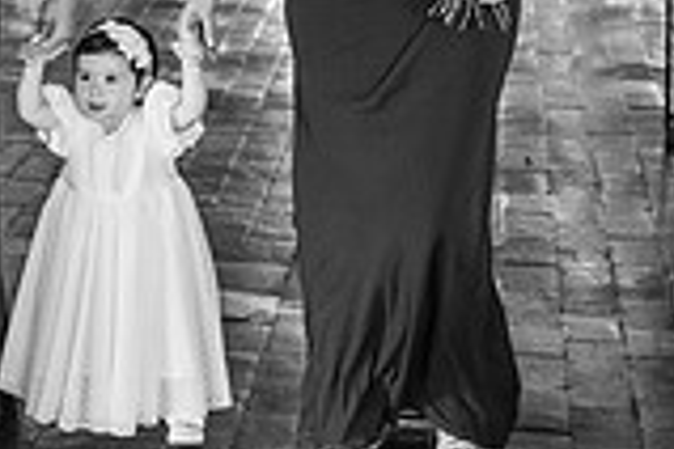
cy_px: 25
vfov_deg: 10.6
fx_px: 2396
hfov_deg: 15.1
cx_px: -271
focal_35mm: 128
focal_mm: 35
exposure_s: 1/200
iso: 1600
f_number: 2.2
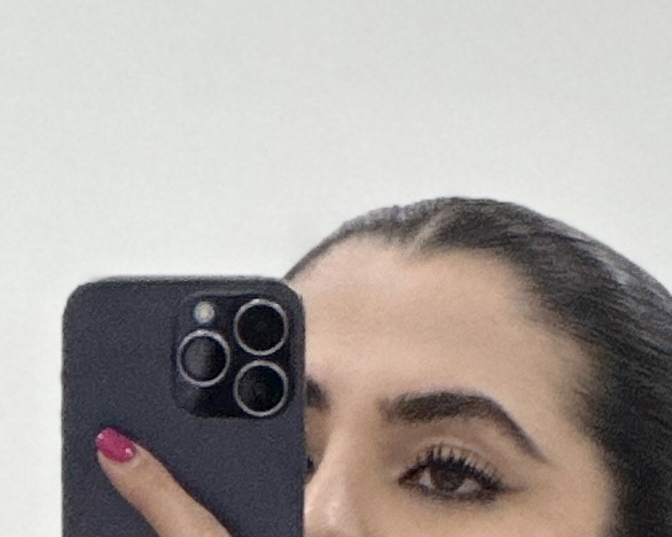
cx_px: -19
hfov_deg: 3.2
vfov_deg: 2.5
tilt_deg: -15.5
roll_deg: -2.6
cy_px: 2240
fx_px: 12006
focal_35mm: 604
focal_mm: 9
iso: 200
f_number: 2.8
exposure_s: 1/100
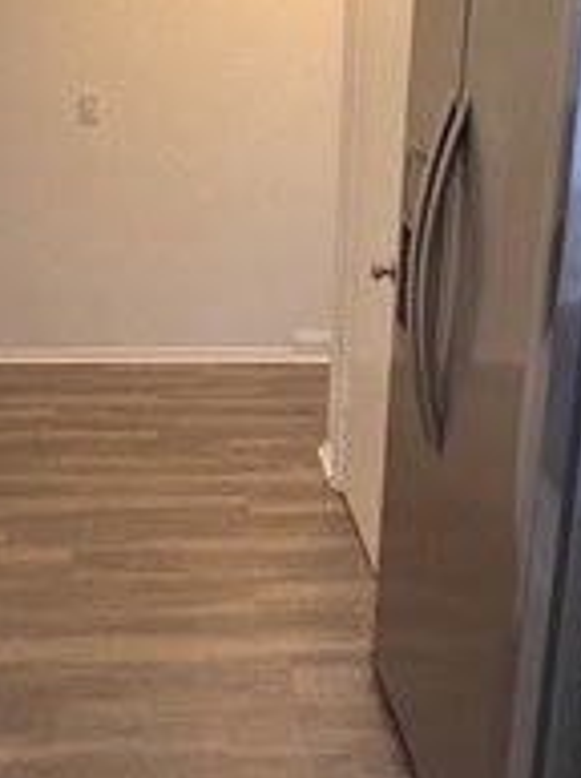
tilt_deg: -12.3
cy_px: 232
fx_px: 1010
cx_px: 198
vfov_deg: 41.3
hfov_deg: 31.8
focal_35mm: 45
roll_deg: +0.1
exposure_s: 1/60
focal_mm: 1.57
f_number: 1.8
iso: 125
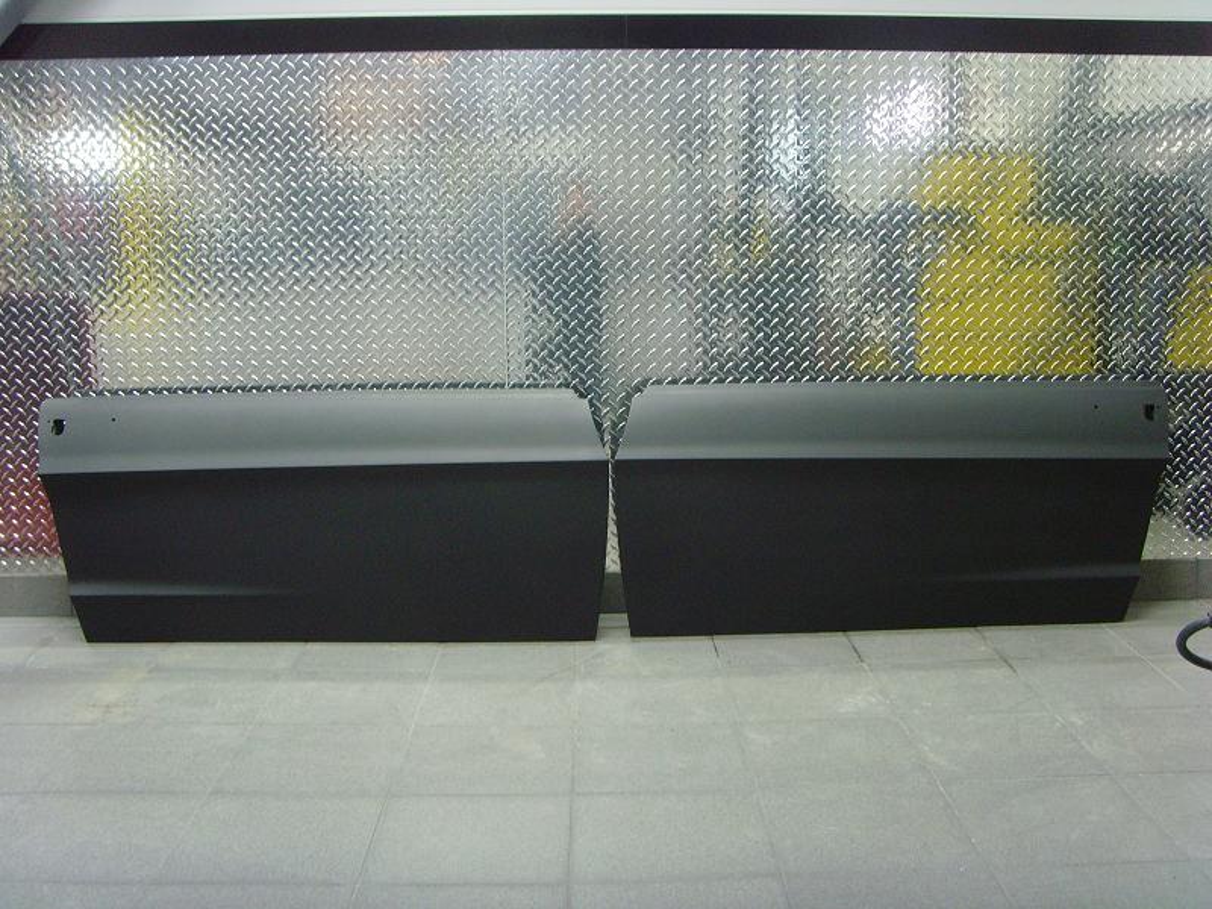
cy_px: 454
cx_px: 606
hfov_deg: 47.9
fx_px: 1365
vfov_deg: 36.8
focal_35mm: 39
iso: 200
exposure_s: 1/20
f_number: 3.5
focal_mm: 6.6
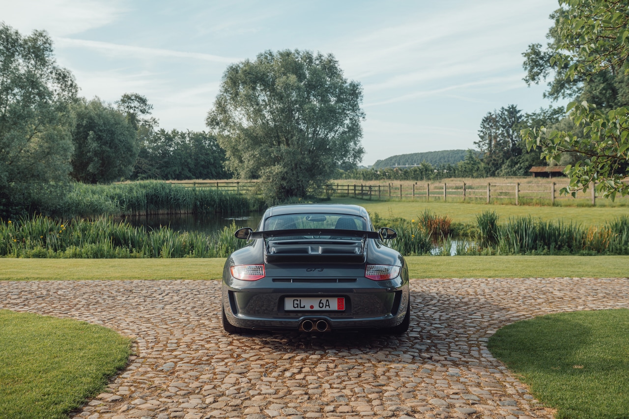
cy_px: 210
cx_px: 314
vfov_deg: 33.4
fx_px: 698
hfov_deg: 48.5
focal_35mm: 40
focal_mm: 40
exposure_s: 1/80
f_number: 4.5
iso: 100
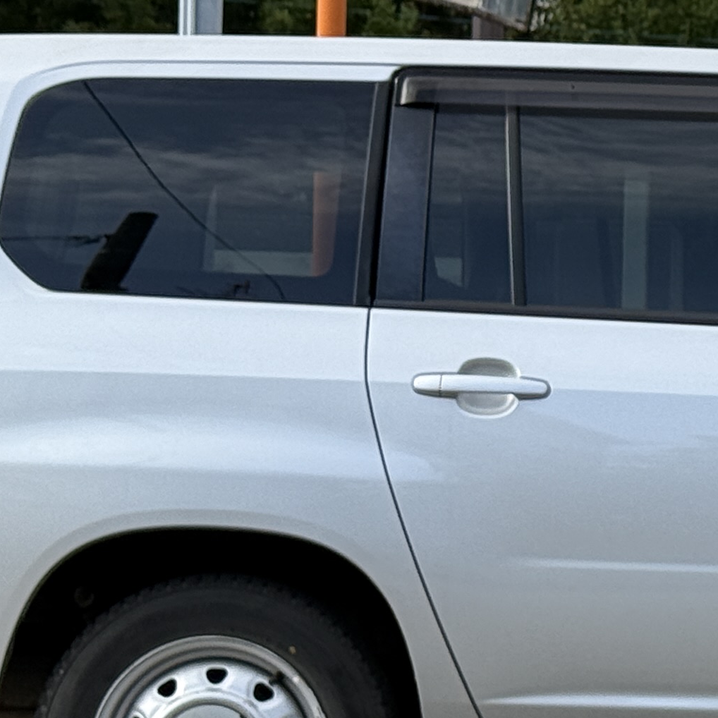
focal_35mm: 168
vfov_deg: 10.4
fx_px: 3942
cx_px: 978
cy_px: 377
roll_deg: -1.9
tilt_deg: +2.8
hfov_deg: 10.2
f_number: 1.78
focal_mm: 6.76
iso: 80
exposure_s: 1/2667
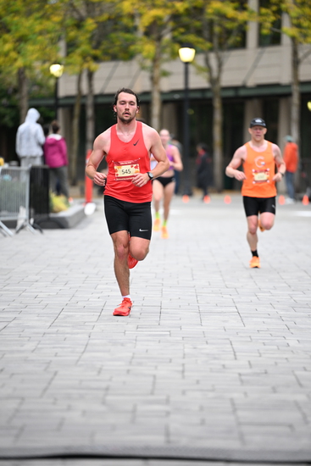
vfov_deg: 10.3
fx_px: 2590
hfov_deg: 6.9
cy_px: 233
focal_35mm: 200
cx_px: 156
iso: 1600
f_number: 2.8
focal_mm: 200
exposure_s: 1/1000
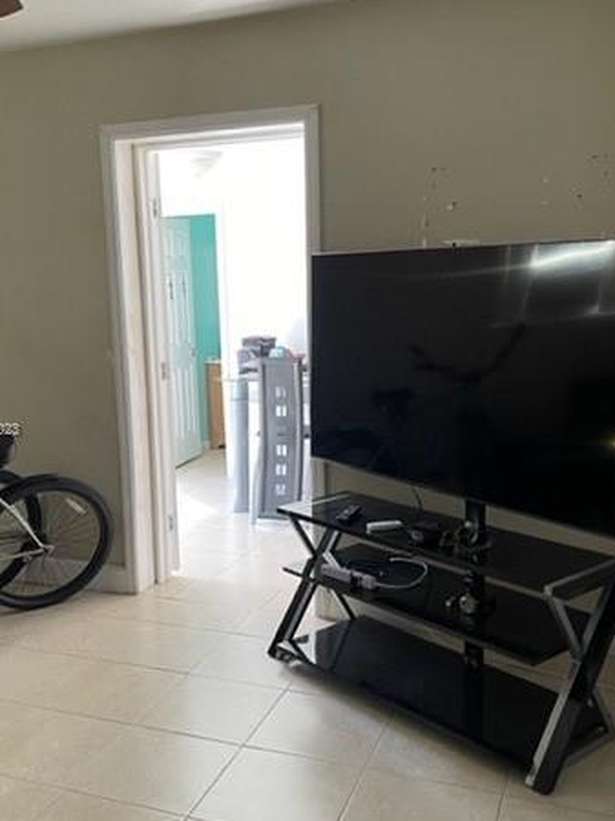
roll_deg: +1.5
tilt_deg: -11.6
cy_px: 431
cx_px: 248
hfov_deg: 38.5
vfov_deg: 50.1
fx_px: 877
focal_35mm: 37
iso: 125
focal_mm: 5.1
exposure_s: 1/82
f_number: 1.6
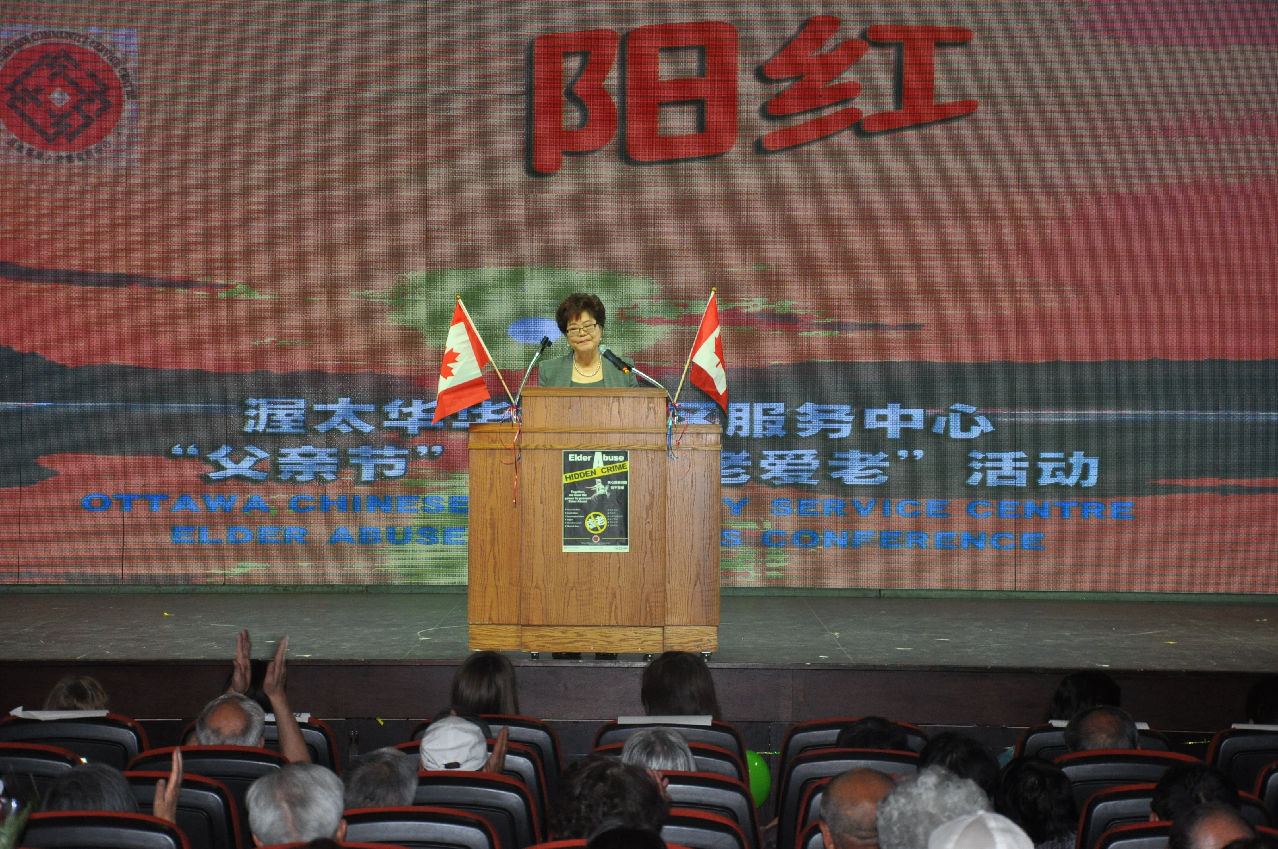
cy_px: 424
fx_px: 3297
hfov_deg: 21.9
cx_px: 639
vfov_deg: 14.7
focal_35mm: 93
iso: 800
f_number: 5.3
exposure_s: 1/60
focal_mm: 62
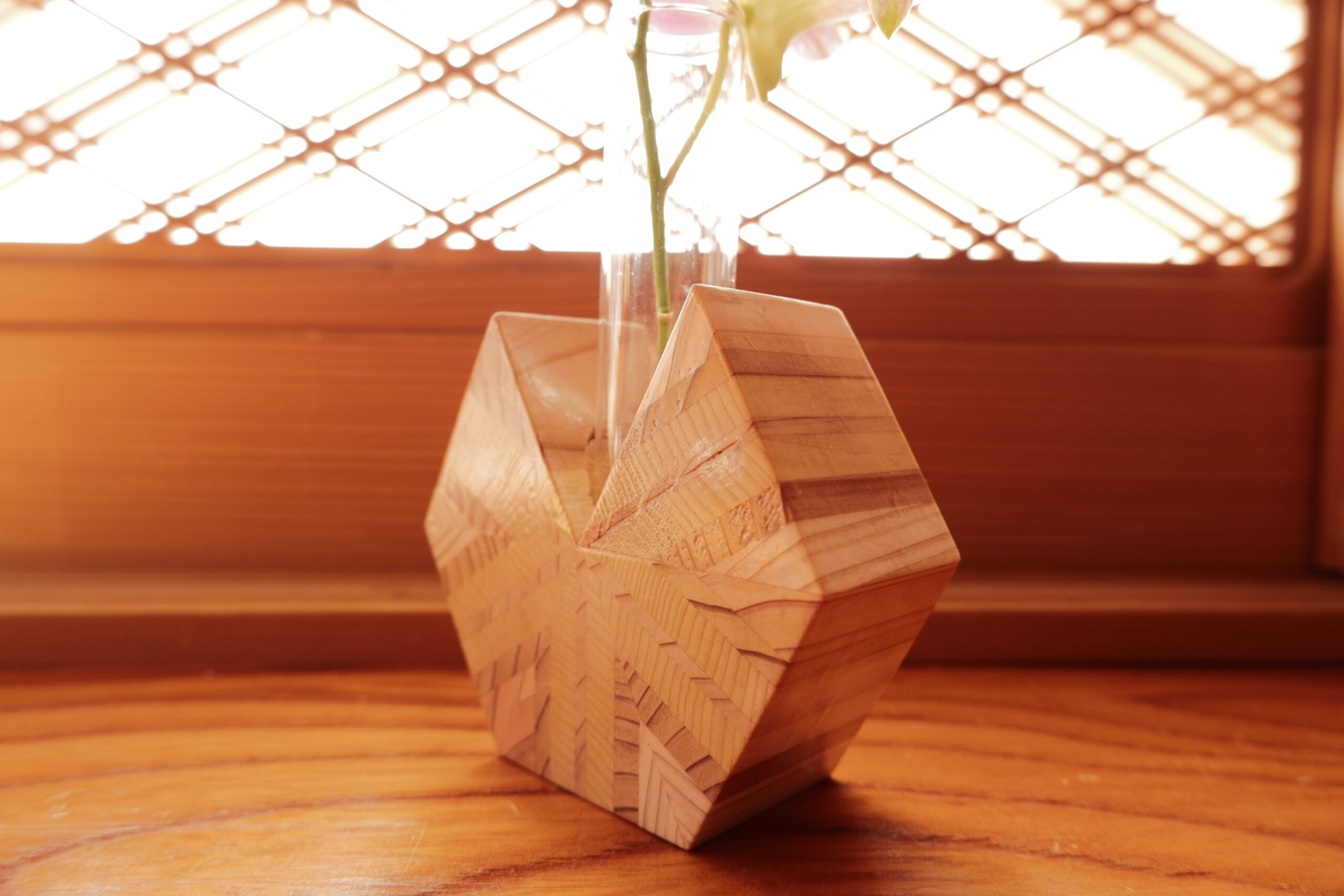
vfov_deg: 55.1
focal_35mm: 23
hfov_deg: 76.1
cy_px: 448
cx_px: 672
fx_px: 859
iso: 250
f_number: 4
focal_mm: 15.2
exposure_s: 1/50
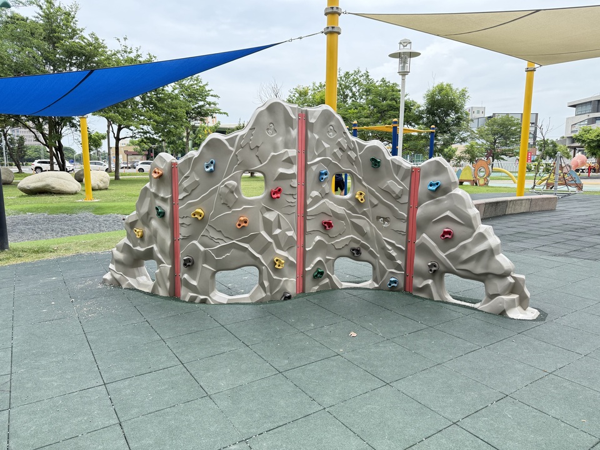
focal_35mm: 24
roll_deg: -0.3
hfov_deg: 71.6
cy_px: 225
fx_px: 416
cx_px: 300
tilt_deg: -9.2
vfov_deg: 56.8
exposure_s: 1/1812
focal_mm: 6.76
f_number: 1.78
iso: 100
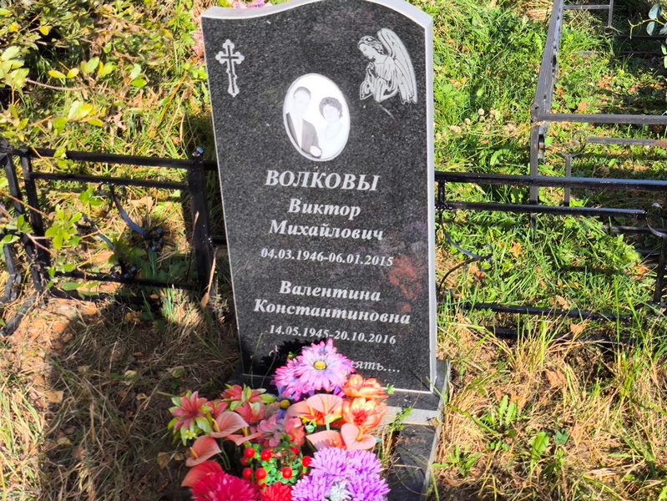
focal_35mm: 50
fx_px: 964
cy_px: 250
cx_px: 334
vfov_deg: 29.1
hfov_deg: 38.2
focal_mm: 4.71
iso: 50
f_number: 1.7
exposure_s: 1/737
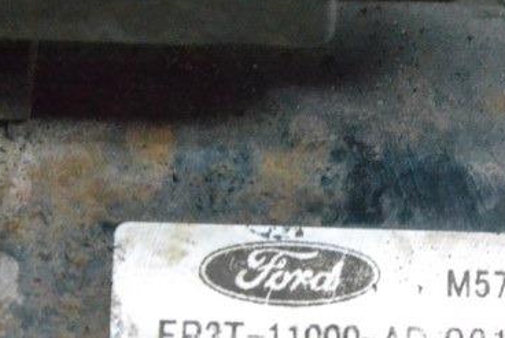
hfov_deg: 8.8
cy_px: 347
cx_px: 630
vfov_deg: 6.0
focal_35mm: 229
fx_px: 3220
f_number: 9
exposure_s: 1/160
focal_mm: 55
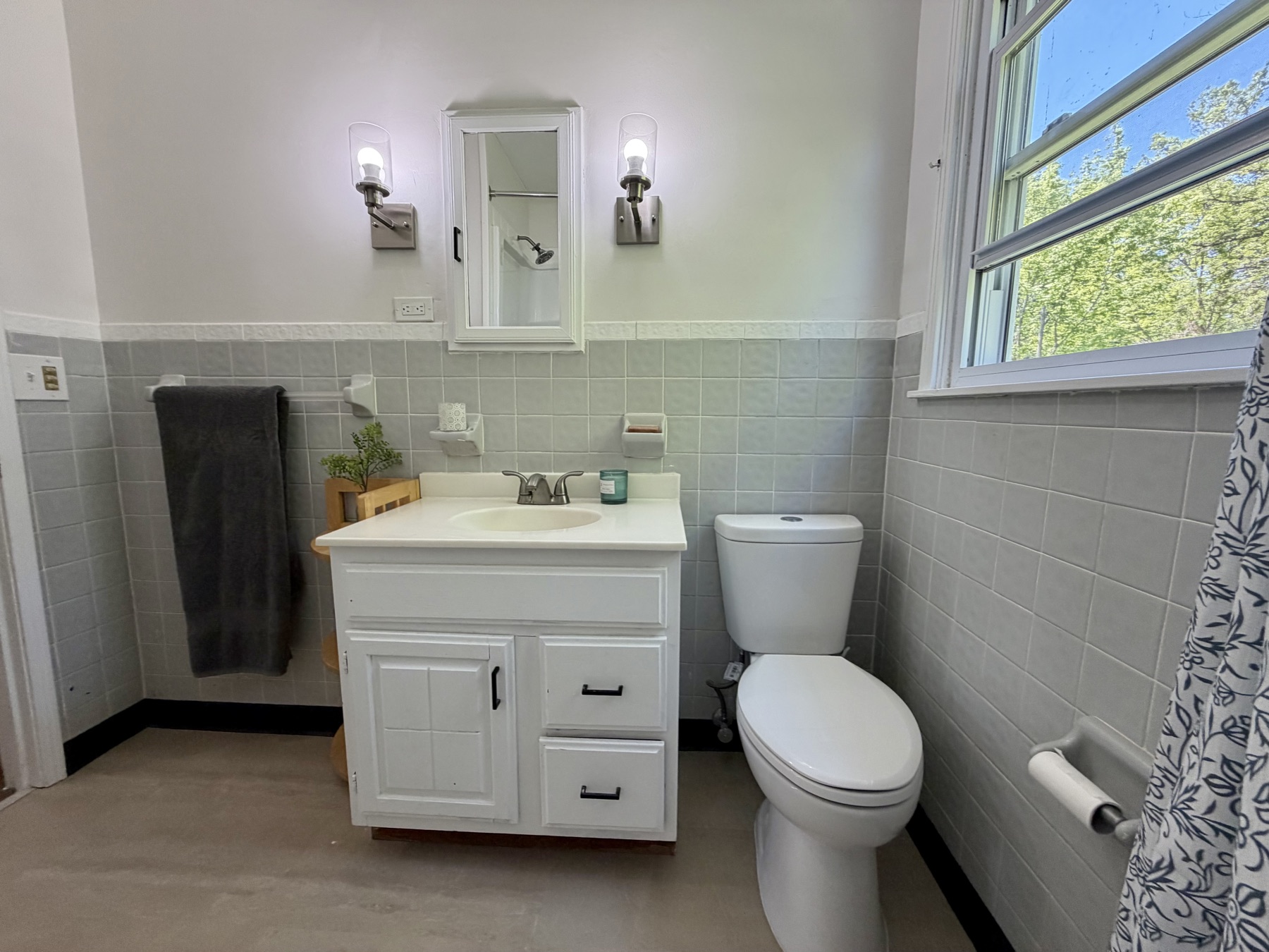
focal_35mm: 14
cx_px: 634
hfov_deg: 102.1
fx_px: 513
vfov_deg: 85.7
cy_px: 476
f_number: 2.2
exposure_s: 1/121
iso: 160
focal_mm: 2.22
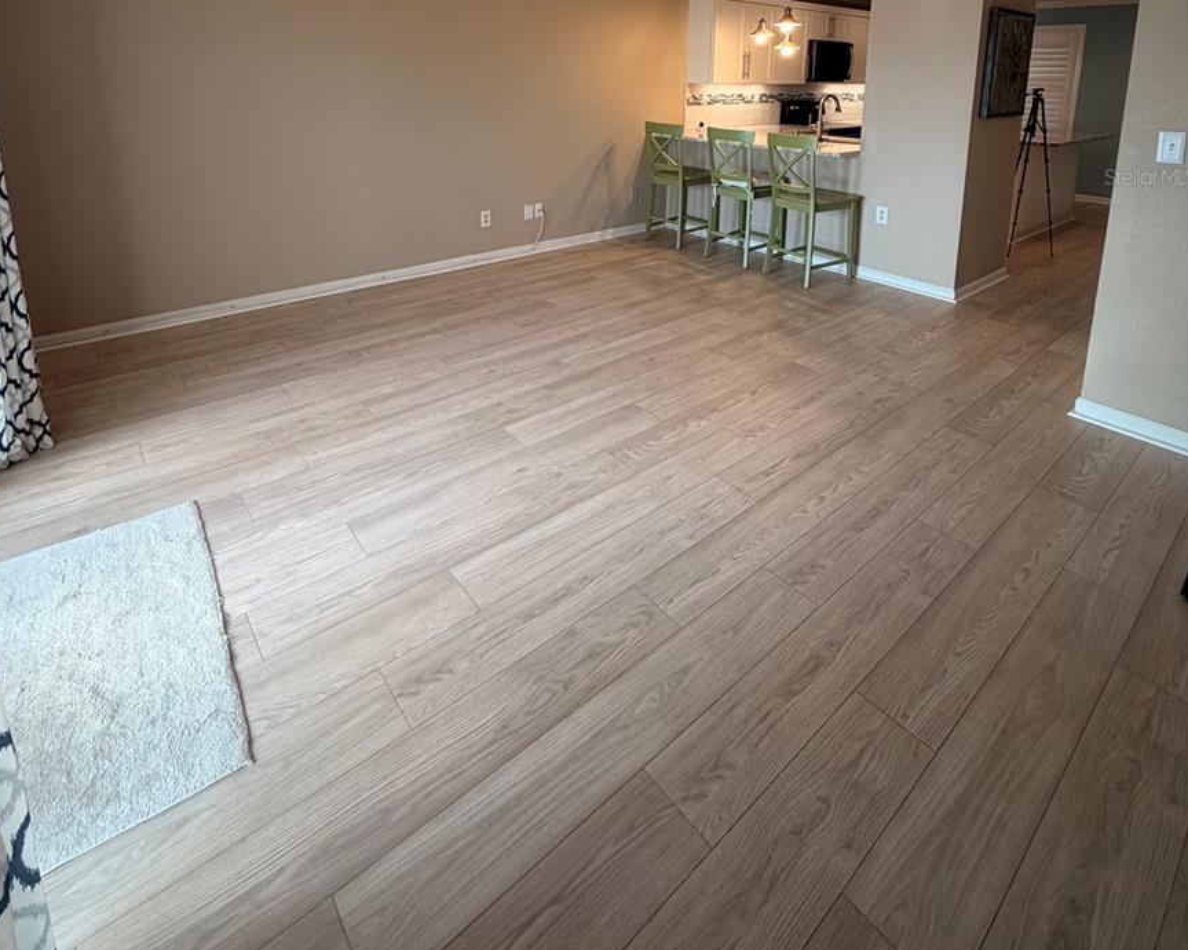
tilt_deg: -9.4
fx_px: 668
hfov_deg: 83.3
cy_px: 176
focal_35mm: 19
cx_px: 582
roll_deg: -0.7
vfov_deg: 64.0
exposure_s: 1/120
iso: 100
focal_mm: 2.22
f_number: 2.2
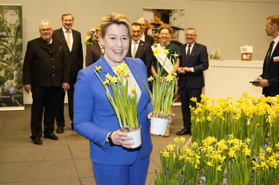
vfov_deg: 34.2
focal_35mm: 39
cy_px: 92
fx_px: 302
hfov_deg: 49.6
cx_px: 140
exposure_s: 1/200
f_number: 5
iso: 1600
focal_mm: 39
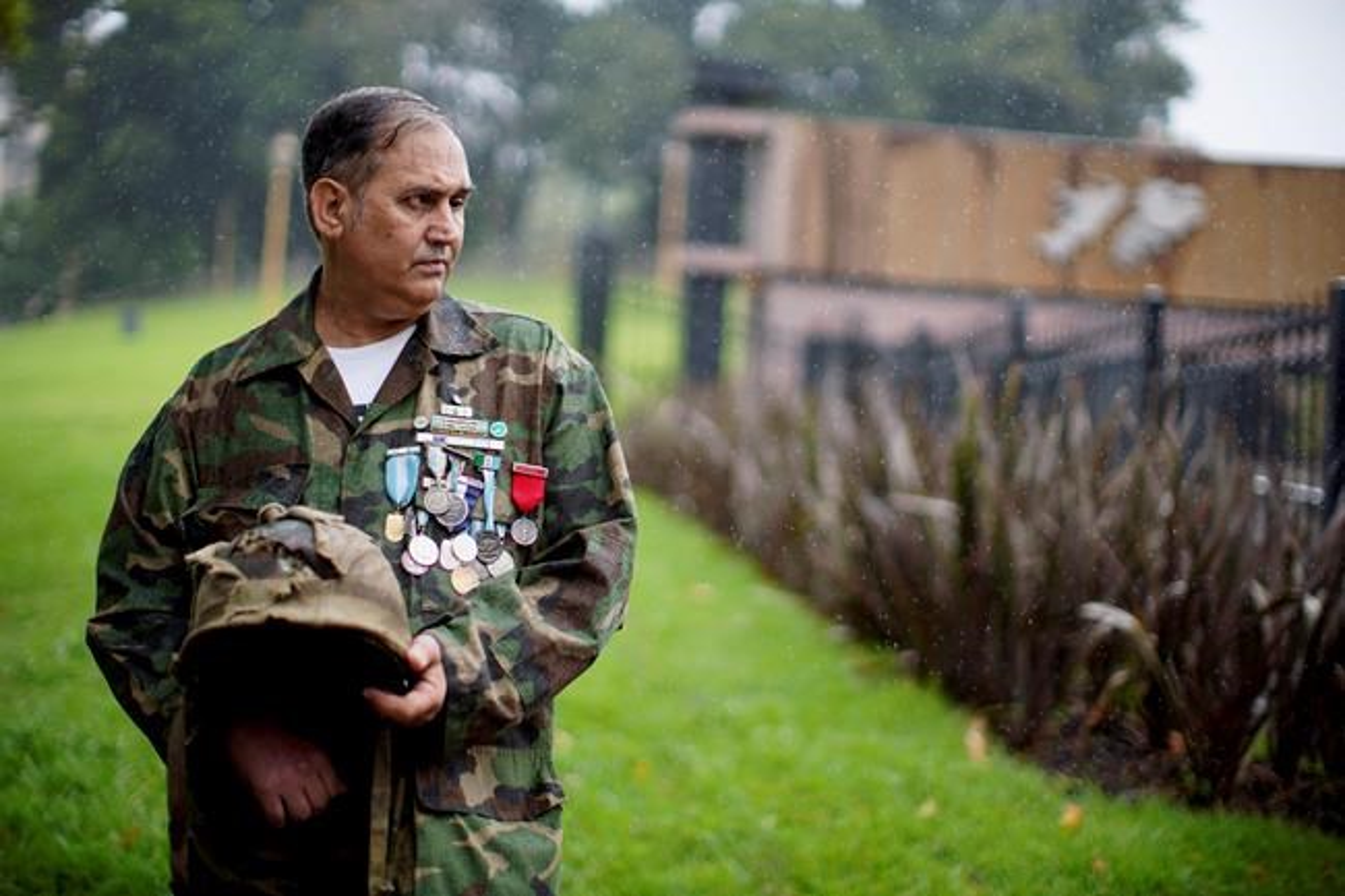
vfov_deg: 27.0
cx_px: 672
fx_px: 1867
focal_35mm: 50
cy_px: 448
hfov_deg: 39.6
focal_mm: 50
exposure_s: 1/1600
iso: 100
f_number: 1.4
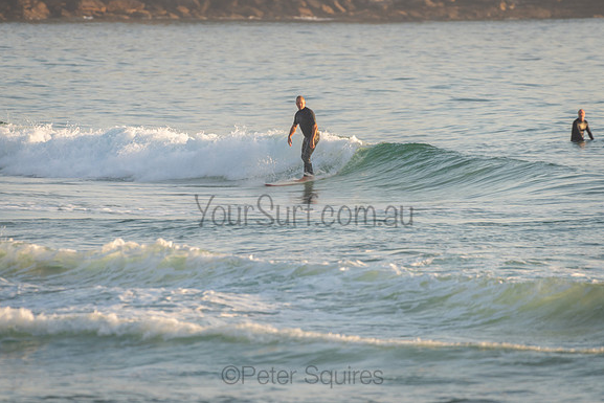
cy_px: 157
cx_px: 306
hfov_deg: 3.3
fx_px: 10337
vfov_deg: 2.2
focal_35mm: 616
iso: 72
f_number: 5.6
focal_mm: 500
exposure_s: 1/60
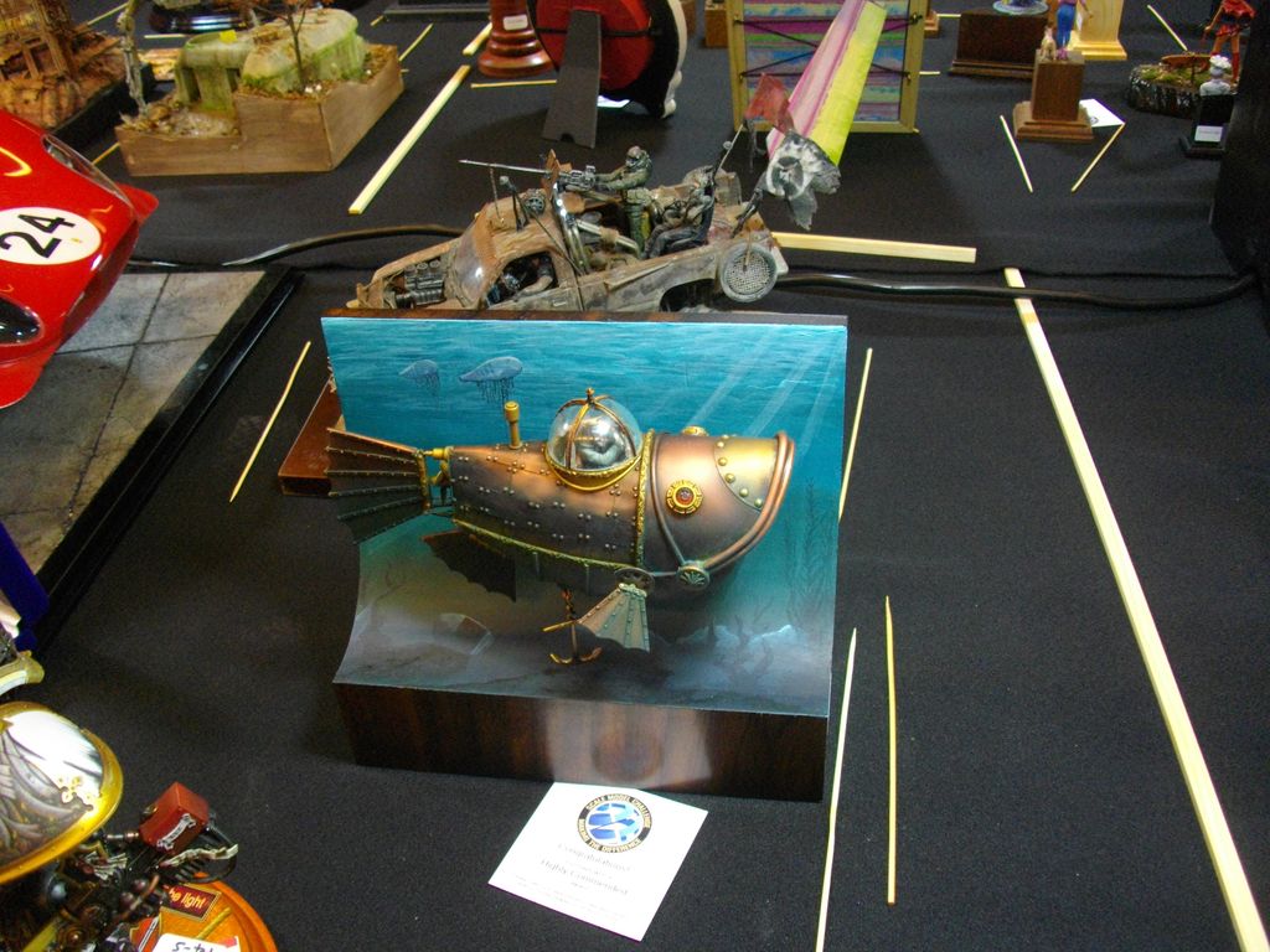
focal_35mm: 32
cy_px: 476
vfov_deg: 44.2
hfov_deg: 56.8
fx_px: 1174
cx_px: 635
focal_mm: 5.7
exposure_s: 1/50
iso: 312
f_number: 2.9
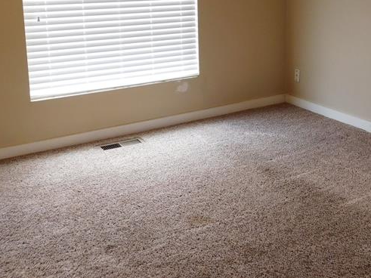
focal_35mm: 48
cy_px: 59
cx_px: 252
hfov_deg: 39.1
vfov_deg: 29.6
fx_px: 514
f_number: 3
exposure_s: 1/50
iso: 125
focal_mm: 4
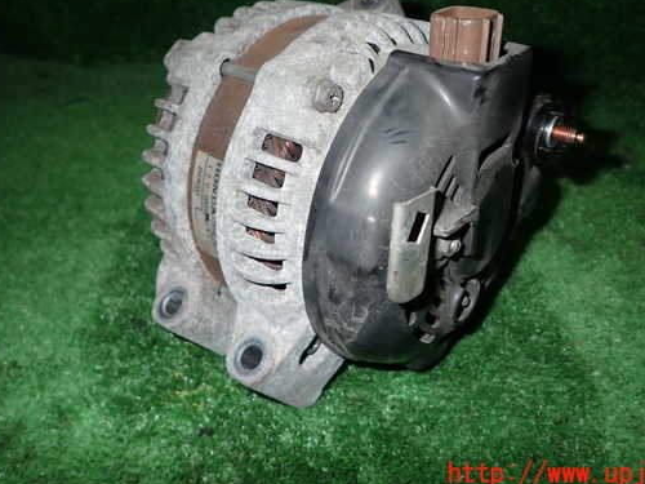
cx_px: 352
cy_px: 200
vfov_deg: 46.6
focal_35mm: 30
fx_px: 559
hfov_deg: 59.9
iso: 200
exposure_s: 1/30
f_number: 5.6
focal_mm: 4.5
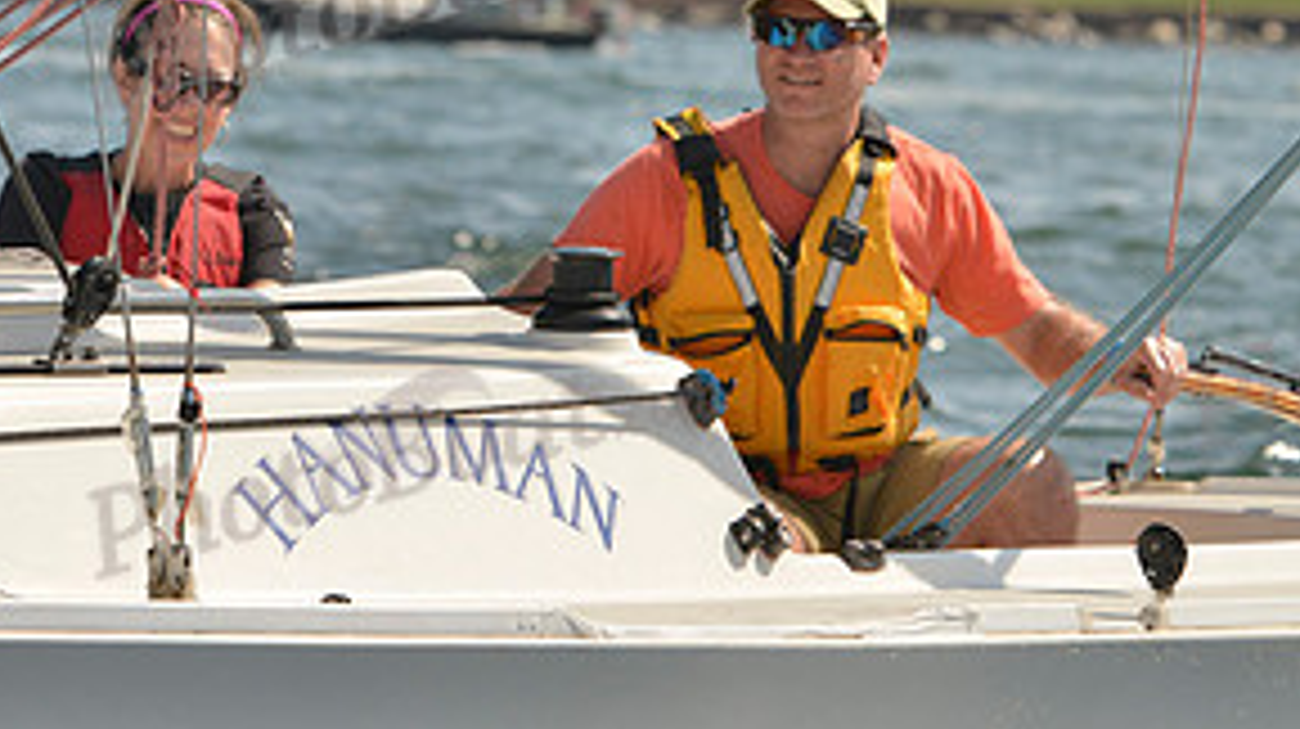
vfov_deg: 4.6
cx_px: 958
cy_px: 164
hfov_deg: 8.2
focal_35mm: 263
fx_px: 9058
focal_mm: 125
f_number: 7.1
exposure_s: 1/2000
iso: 800
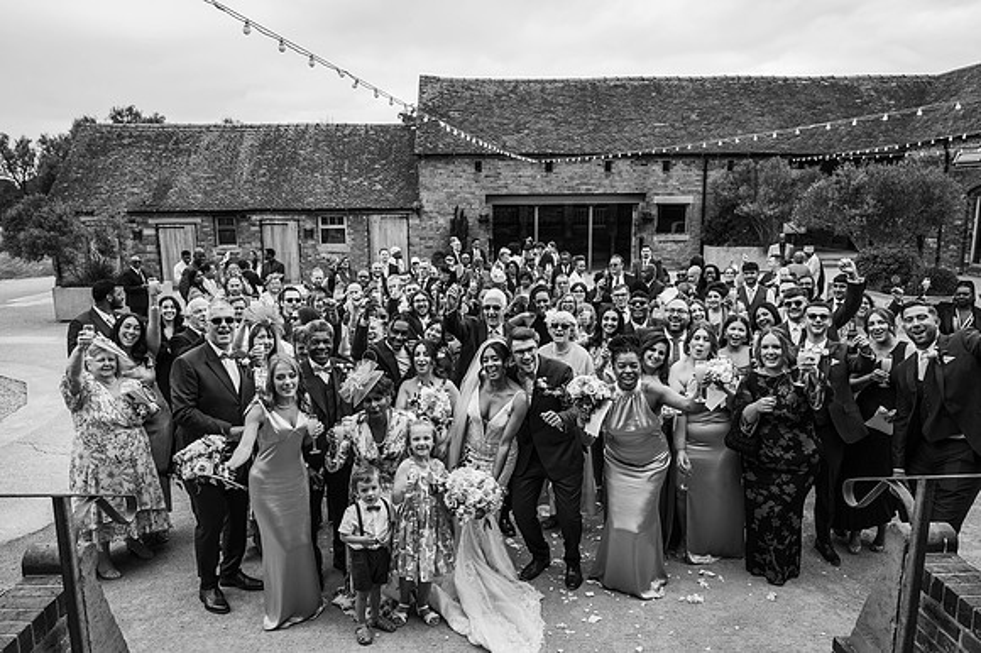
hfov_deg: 70.5
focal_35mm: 26
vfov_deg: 50.4
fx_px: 694
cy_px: 326
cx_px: 490
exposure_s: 1/1000
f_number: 4.5
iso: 180
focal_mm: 25.5
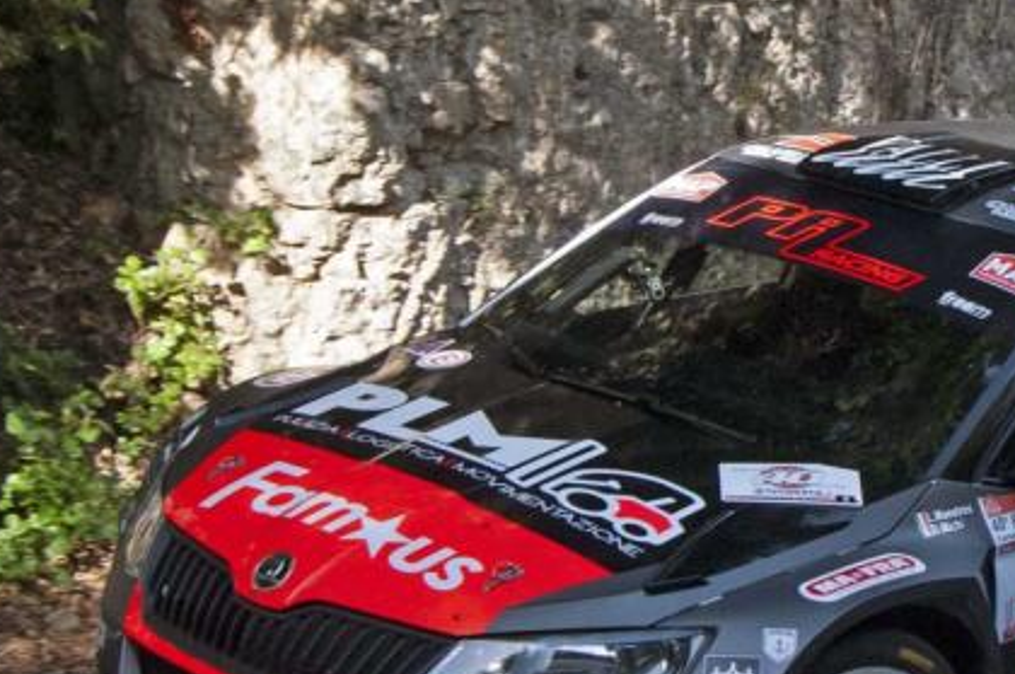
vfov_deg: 11.4
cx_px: 1066
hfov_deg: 16.6
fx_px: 3379
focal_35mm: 120
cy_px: 129
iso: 640
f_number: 6.3
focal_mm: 28
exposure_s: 1/800
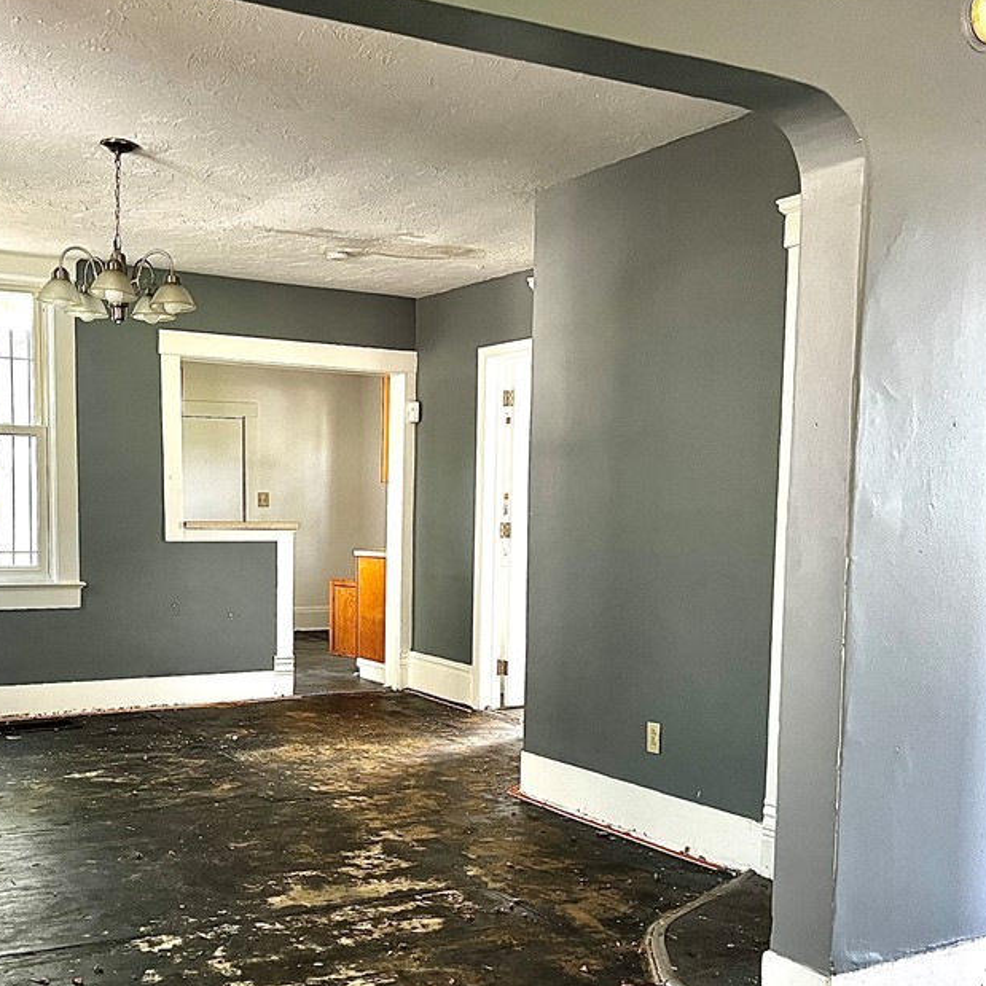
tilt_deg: -3.0
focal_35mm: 38
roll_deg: +0.2
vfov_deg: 43.6
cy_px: 594
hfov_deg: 43.3
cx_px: 335
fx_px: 1225
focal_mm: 5.7
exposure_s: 1/60
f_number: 1.5
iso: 160
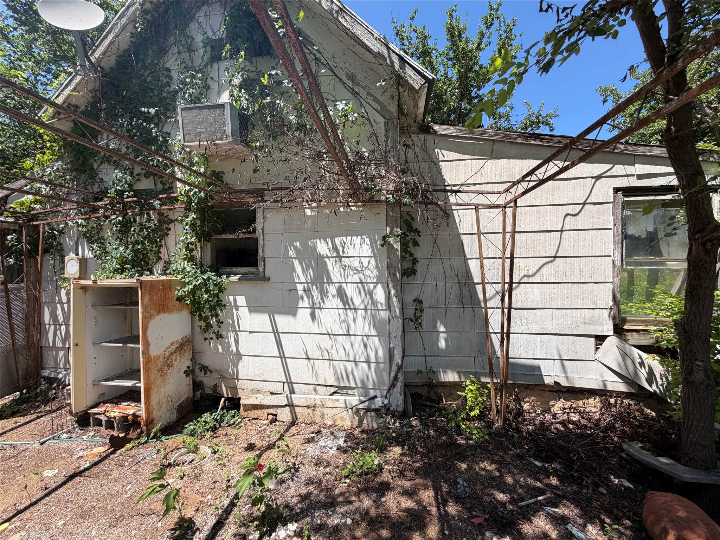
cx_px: 360
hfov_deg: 102.1
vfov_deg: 85.7
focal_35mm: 14
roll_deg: +1.0
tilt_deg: +2.2
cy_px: 270
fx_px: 291
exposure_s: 1/770
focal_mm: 2.22
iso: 40
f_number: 2.2
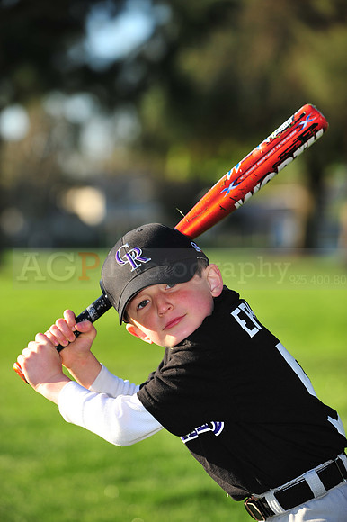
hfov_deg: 9.5
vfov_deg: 14.2
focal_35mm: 145
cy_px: 261
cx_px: 174
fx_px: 2099
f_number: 4.5
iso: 200
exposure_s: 1/800
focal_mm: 145
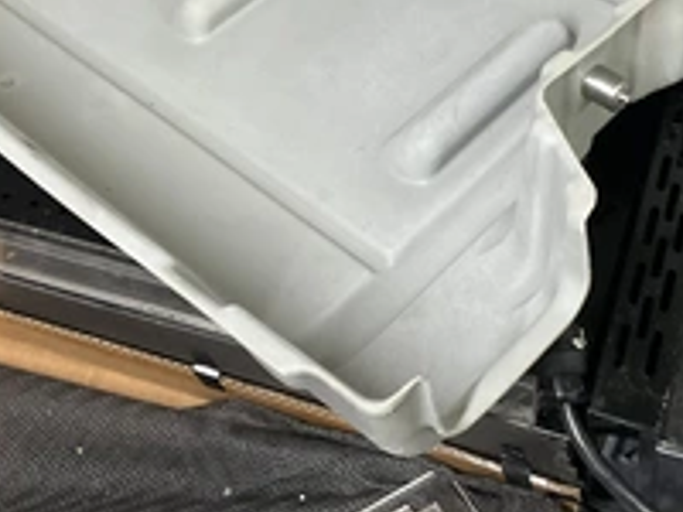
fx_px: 1144
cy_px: 72
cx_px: 417
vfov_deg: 24.6
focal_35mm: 58
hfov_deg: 33.1
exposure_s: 1/40
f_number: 1.8
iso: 200
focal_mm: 3
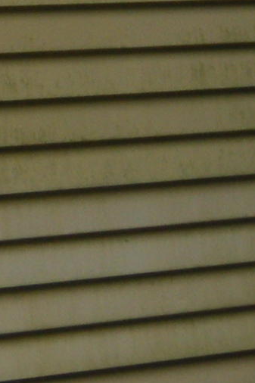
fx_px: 2296
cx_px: -718
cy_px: -197
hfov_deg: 5.6
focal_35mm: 216
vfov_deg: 9.3
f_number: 3.8
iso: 64
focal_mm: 5.9
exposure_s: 1/228
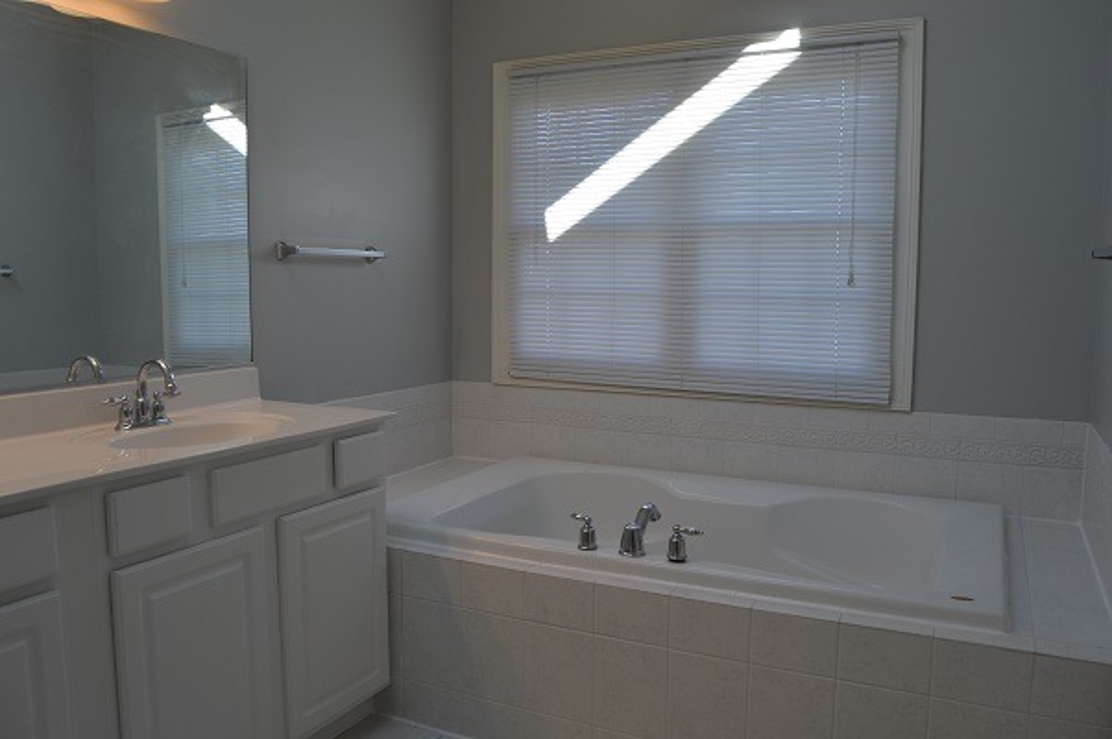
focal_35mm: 27
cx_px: 556
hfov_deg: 67.4
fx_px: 833
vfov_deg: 47.8
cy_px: 370
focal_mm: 18
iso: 160
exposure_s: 1/125
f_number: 5.6
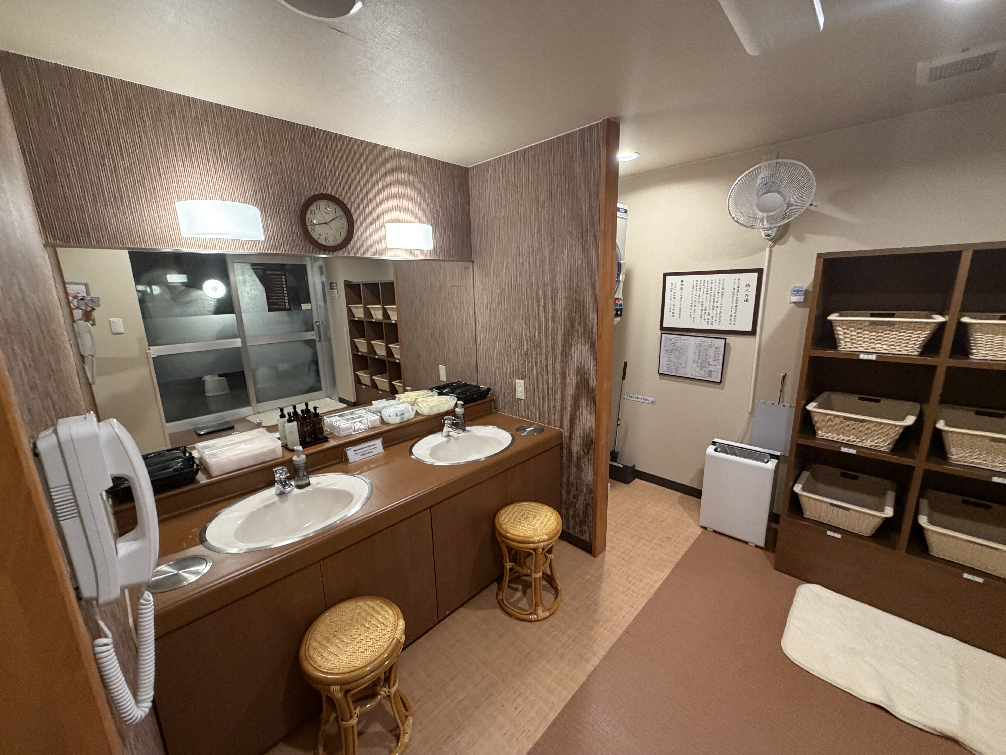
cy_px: 378
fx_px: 407
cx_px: 503
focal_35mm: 14
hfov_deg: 102.1
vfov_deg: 85.7
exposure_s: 1/50
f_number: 2.2
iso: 320
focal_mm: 2.22
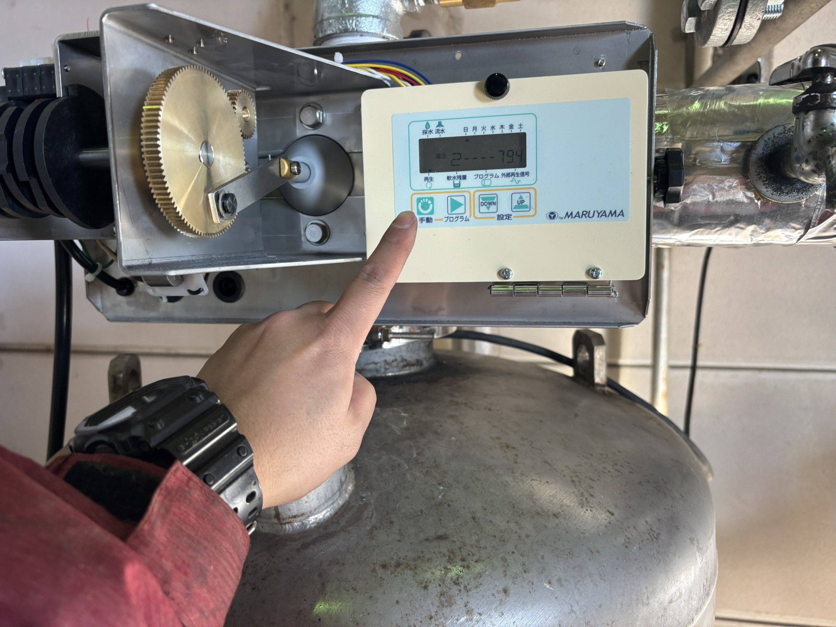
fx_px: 628
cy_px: 314
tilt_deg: -10.1
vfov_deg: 53.1
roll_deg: -1.2
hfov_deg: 67.3
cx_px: 418
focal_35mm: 26
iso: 100
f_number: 1.6
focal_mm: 5.96
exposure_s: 1/100
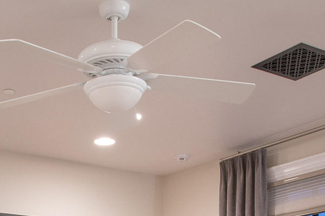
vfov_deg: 17.2
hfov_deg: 28.1
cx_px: 87
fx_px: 641
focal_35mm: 71
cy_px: 330
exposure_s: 1/3
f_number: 7.1
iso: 400
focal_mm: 17
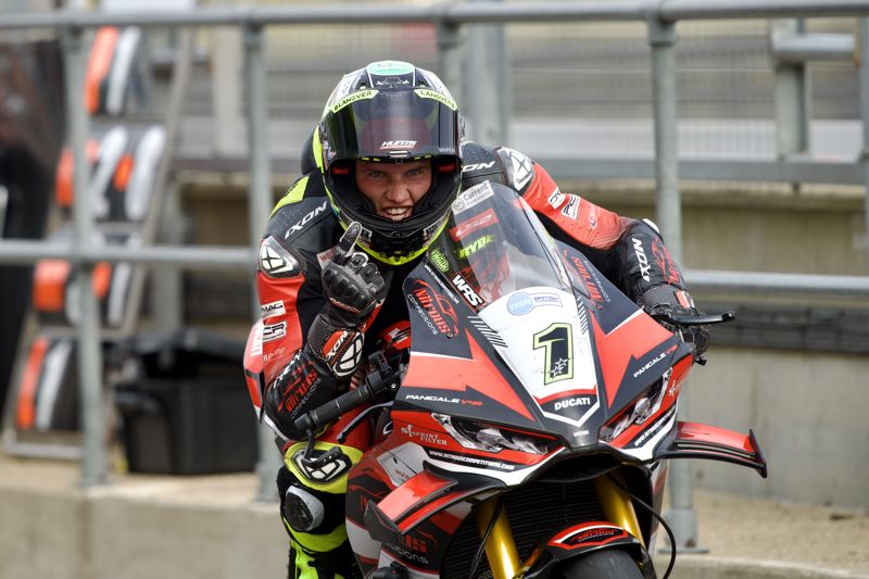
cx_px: 434
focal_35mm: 468
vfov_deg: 2.9
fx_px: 11306
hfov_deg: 4.4
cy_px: 290
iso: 200
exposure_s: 1/640
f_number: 5.6
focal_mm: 468.5
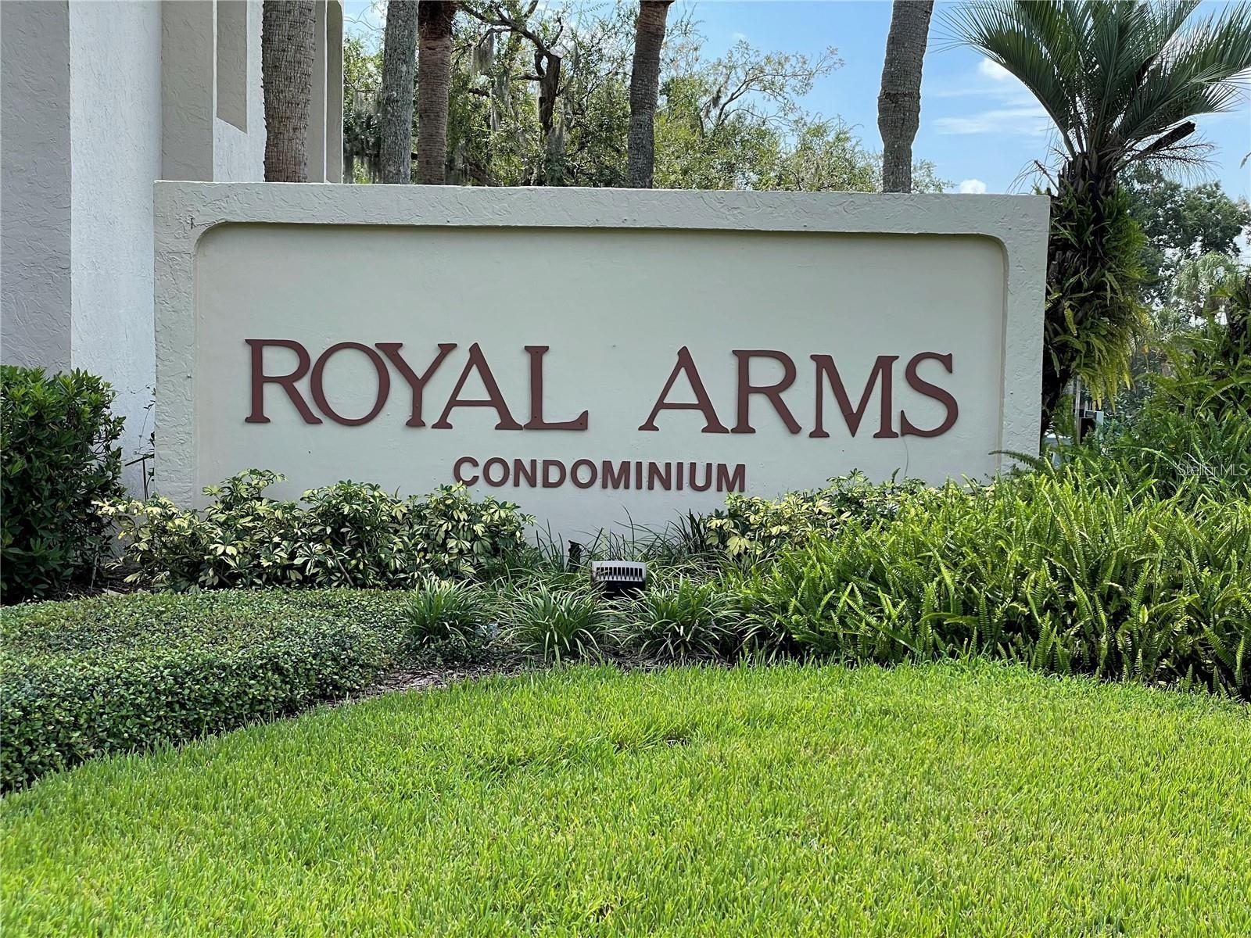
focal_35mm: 52
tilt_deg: -3.2
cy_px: 469
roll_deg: -0.9
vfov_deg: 28.0
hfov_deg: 36.8
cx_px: 626
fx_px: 1879
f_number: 2
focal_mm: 6
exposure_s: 1/466
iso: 25
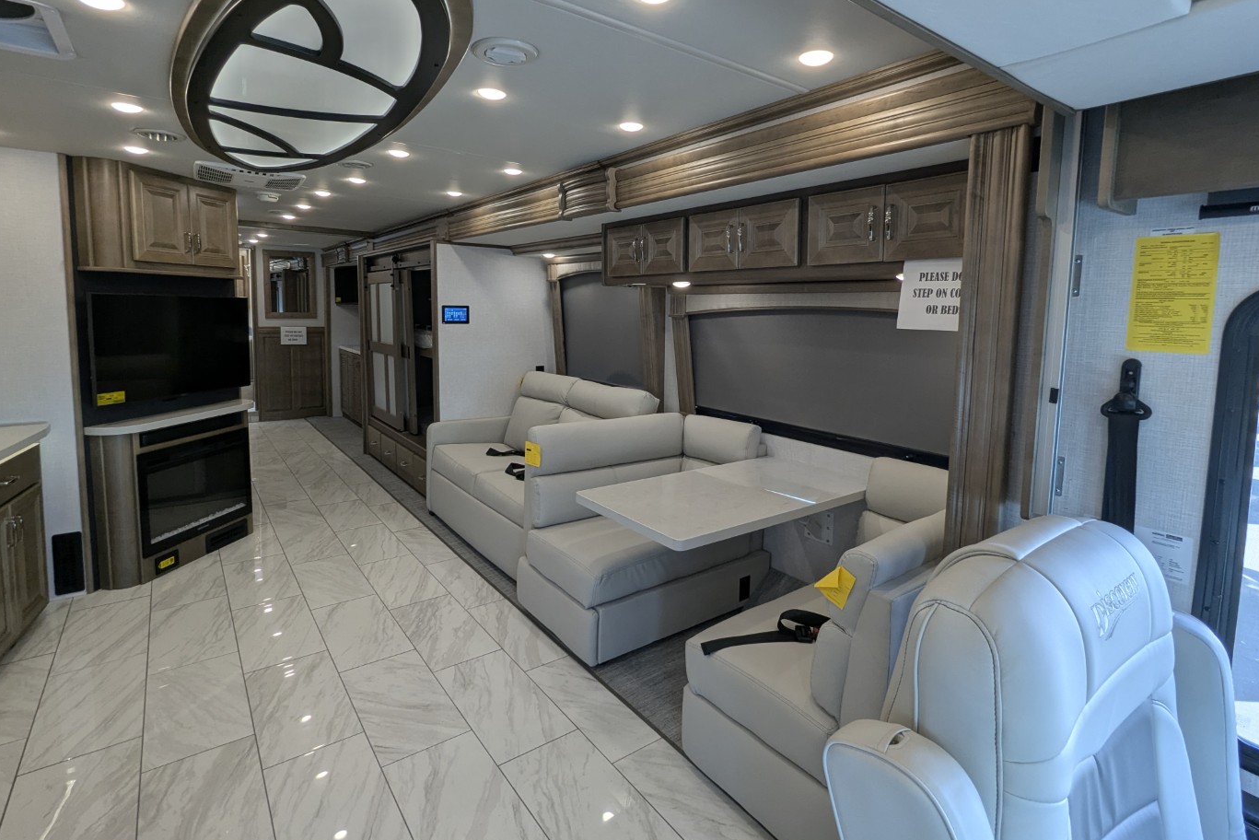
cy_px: 365
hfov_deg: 93.3
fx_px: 595
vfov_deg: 70.2
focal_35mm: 17
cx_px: 622
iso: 49
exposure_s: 1/71.3
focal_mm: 2.35
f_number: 2.2
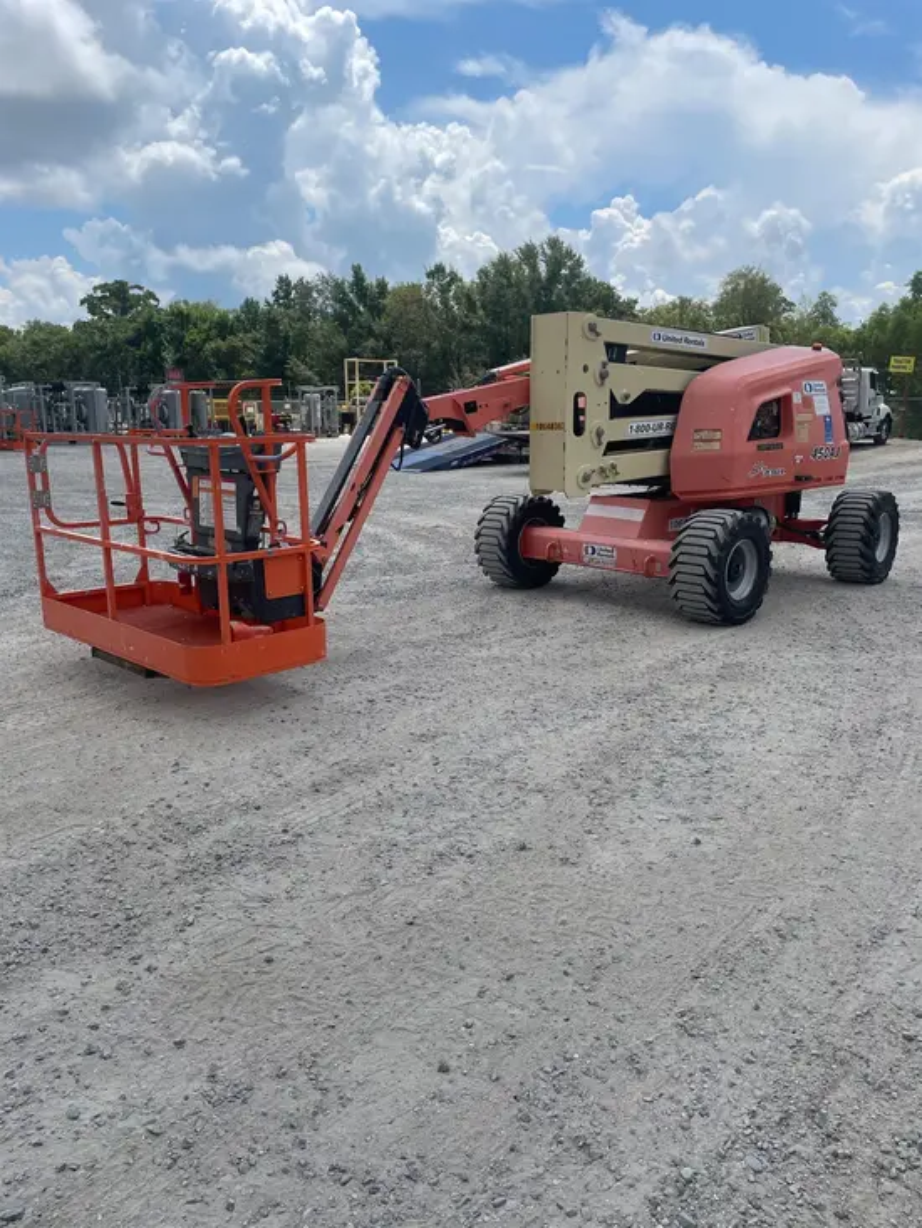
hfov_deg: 53.1
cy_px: 614
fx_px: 923
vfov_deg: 67.3
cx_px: 461
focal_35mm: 26
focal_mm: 4.2
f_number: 1.6
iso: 32
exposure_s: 1/4831
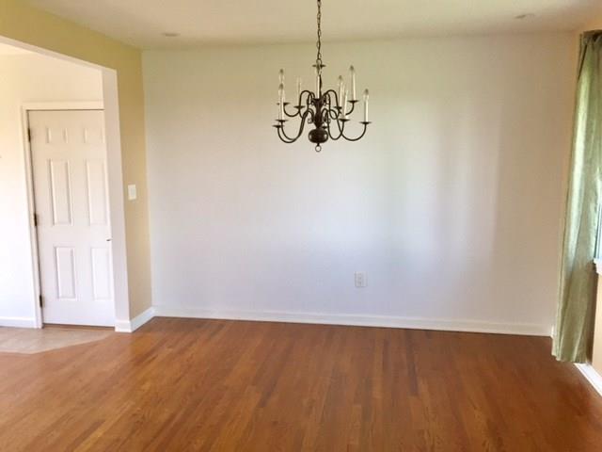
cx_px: 301
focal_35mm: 29
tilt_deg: -5.6
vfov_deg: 48.2
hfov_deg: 61.7
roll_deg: -1.8
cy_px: 226
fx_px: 504
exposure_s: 1/30
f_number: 2.2
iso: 40
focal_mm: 4.15
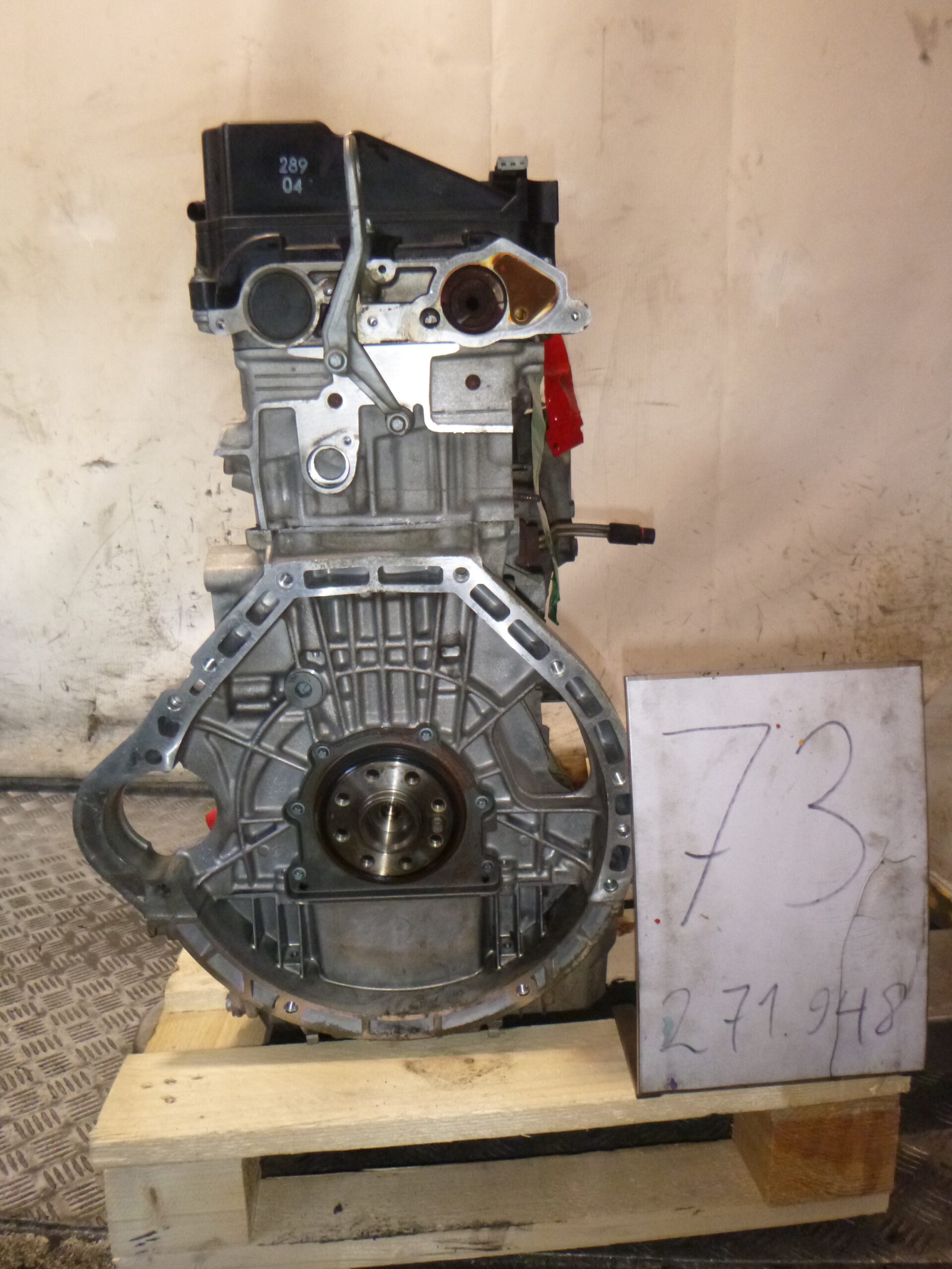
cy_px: 634
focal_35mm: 25
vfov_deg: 69.4
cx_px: 476
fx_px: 917
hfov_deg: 54.9
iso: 400
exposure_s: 1/60
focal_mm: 4.5
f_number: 3.9
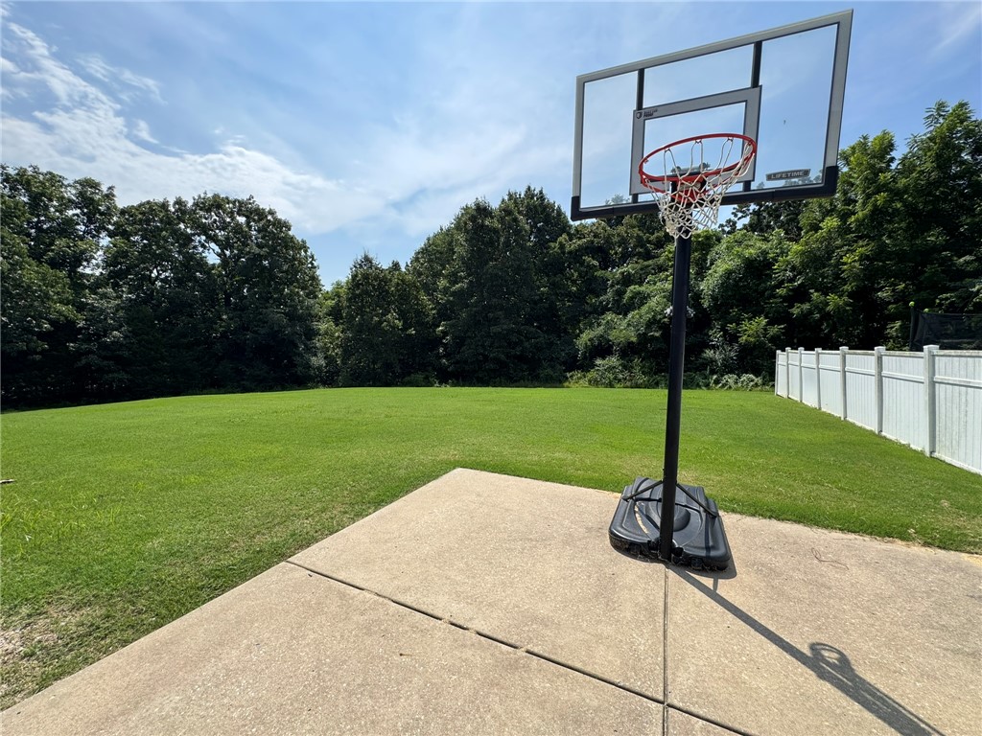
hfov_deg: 102.1
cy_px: 368
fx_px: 397
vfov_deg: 85.7
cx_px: 491
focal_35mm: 14
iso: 50
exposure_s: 1/1477
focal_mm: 2.22
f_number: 2.2
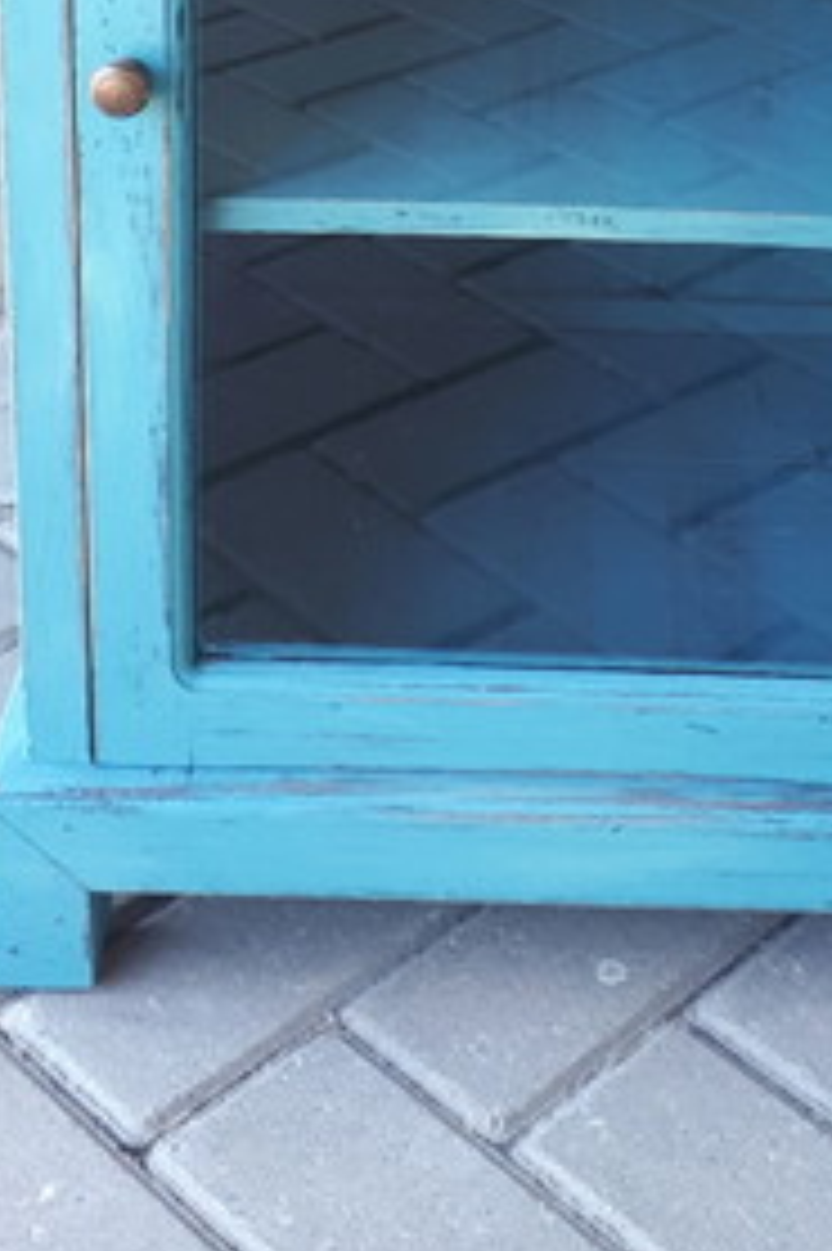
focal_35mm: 69
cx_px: 522
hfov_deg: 19.7
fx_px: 2395
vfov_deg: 26.6
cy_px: -178
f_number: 1.9
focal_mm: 3.6
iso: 50
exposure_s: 1/33
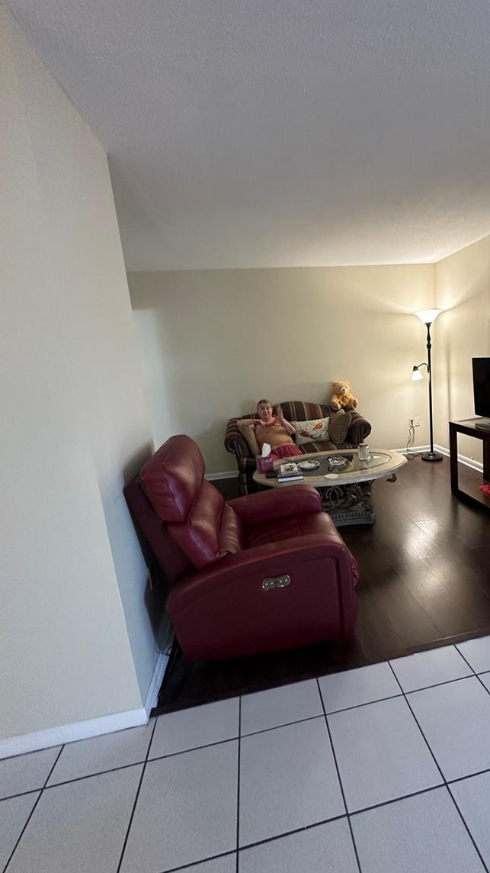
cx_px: 324
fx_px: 370
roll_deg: +3.2
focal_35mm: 16
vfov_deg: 99.4
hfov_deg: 65.4
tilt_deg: -8.3
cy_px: 431
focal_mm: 2.22
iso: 200
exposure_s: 1/60
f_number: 2.2
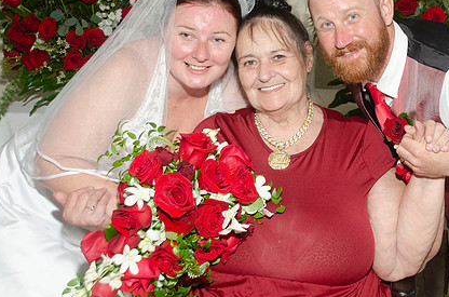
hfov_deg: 30.0
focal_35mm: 67
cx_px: 281
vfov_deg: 20.1
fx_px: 833
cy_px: 92
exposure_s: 1/250
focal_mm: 32
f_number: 5.6
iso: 400
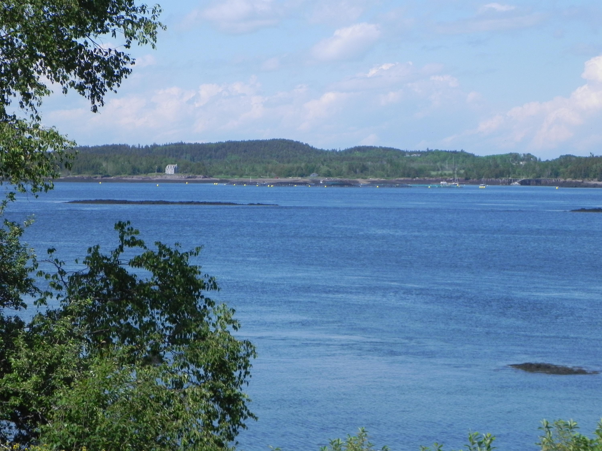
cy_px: 226
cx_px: 301
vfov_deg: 12.7
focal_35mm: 117
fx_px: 2035
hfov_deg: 16.8
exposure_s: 1/1600
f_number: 4
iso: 205
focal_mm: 20.8
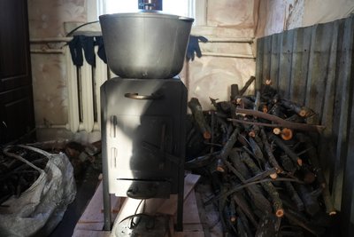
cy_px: 118
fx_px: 275
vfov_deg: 46.4
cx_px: 177
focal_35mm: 28
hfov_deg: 65.5
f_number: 2.8
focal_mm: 28
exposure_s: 1/200
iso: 5000
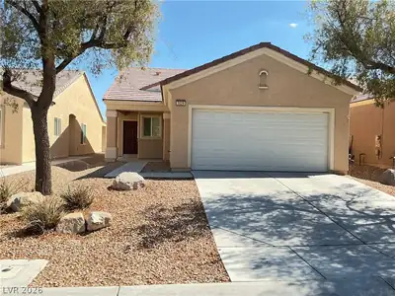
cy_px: 148
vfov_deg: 48.2
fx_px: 331
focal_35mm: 29
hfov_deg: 61.7
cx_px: 198
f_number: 1.8
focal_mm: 3
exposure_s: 1/642
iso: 25
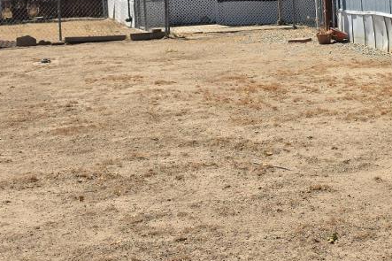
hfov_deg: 24.5
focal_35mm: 81
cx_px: 332
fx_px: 882
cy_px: -11
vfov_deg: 16.4
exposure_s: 1/7939
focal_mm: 6.5
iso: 64
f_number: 1.4
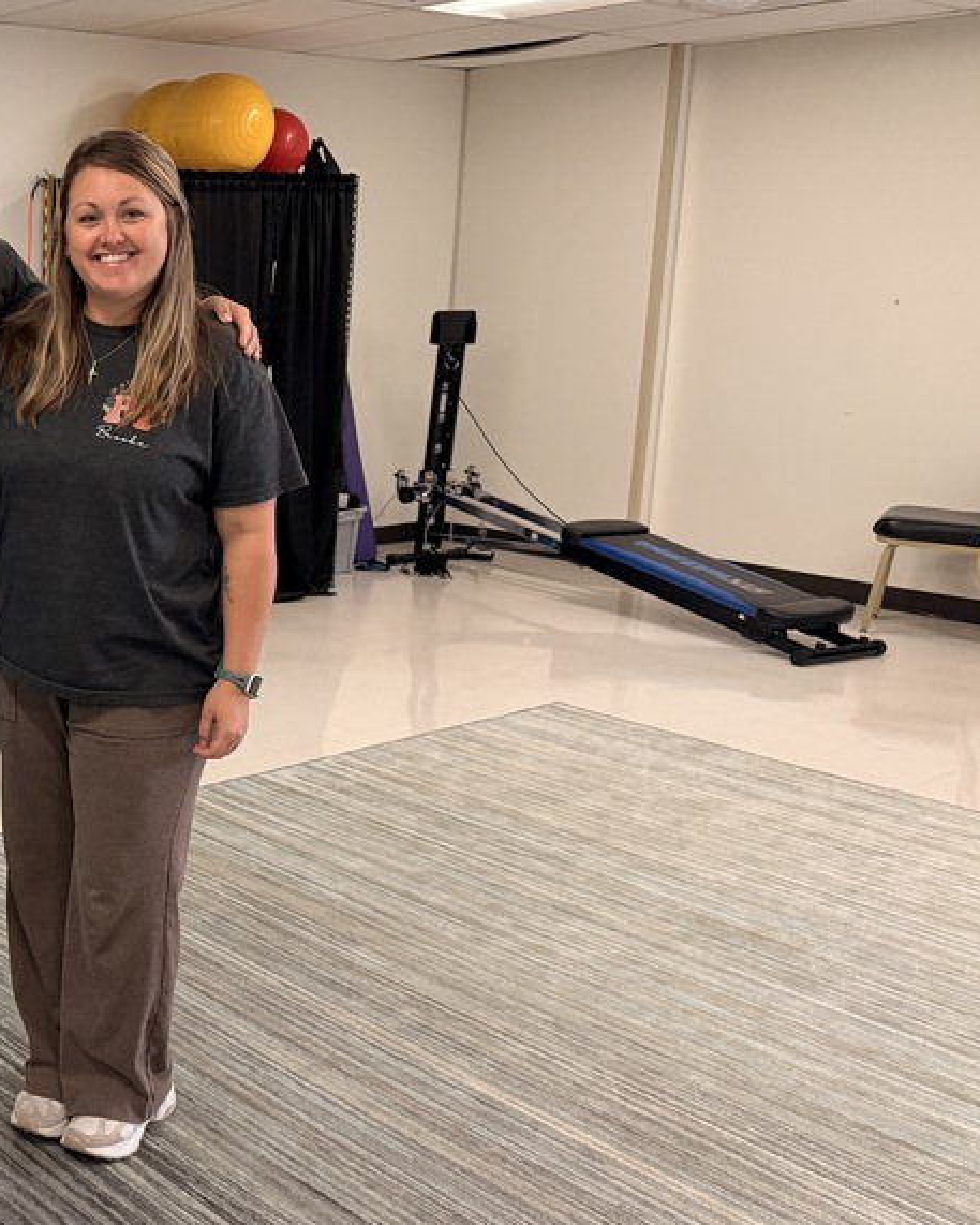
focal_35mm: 42
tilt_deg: -13.1
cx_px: -62
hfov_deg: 32.1
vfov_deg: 43.8
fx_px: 1522
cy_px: 601
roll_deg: +0.0
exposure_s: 1/120
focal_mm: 6.76
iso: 400
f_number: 1.78
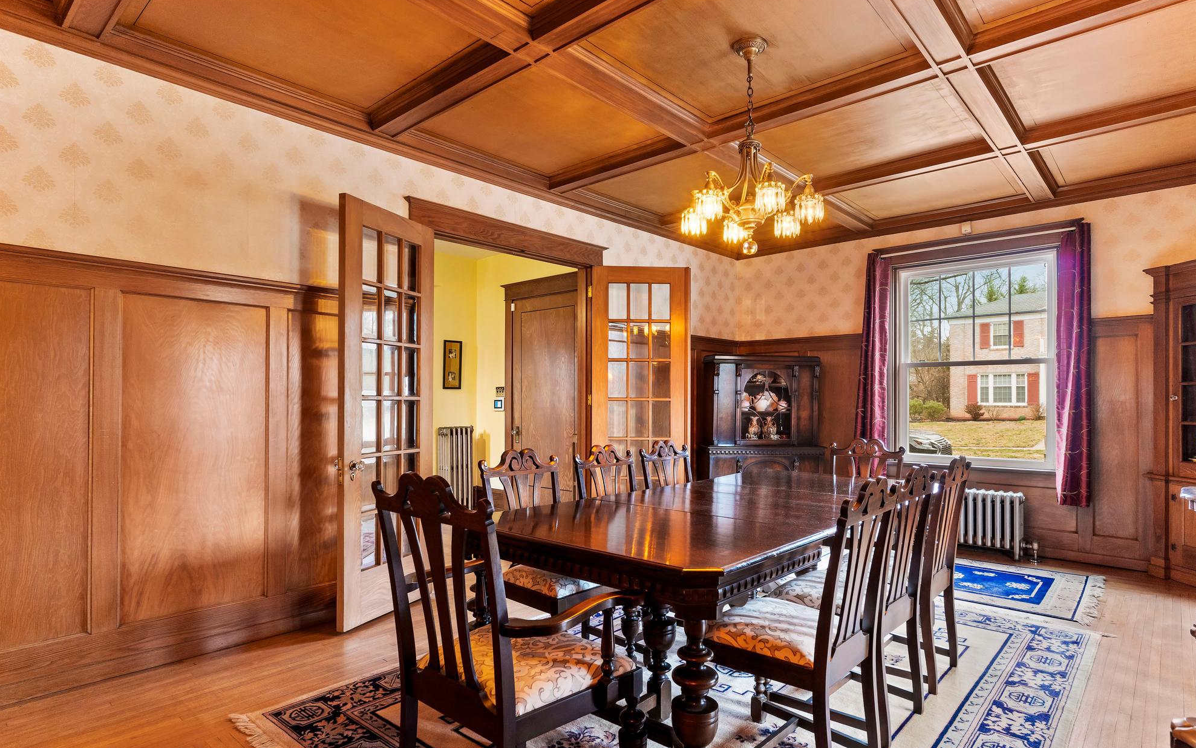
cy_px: 385
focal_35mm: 19
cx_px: 600
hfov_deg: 88.0
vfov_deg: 62.2
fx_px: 619
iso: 800
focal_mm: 18
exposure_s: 1/2.5
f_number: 8
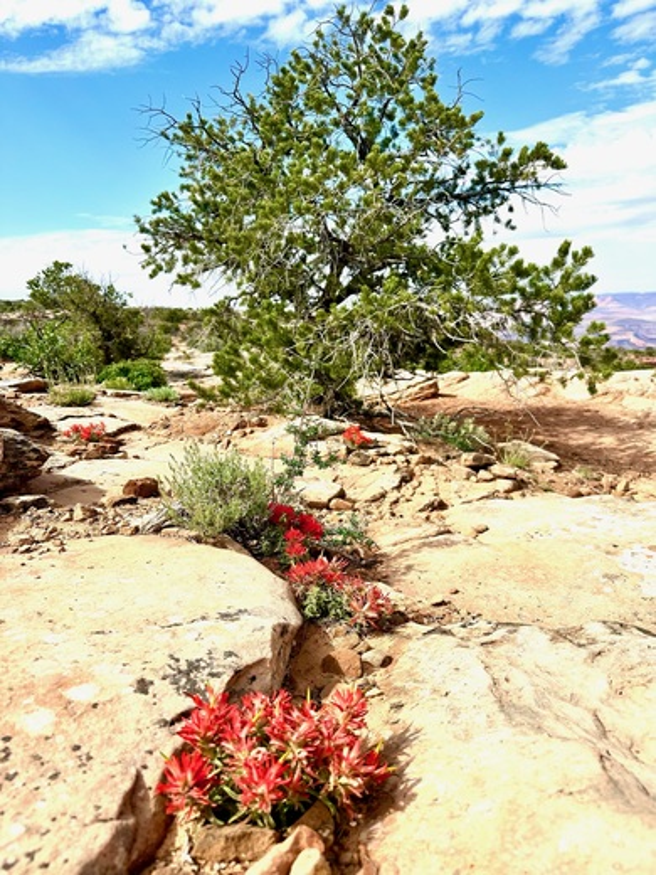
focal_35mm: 24
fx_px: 606
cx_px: 328
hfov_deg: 56.8
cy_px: 438
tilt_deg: -11.9
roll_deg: +1.3
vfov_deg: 71.6
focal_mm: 6.86
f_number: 1.78
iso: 80
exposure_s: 1/5263
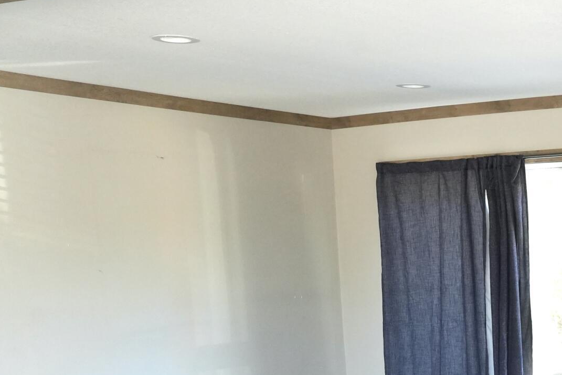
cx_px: 674
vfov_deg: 18.4
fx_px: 1093
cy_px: 462
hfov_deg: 25.8
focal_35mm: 70
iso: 2500
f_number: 5.6
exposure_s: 1/80
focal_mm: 25
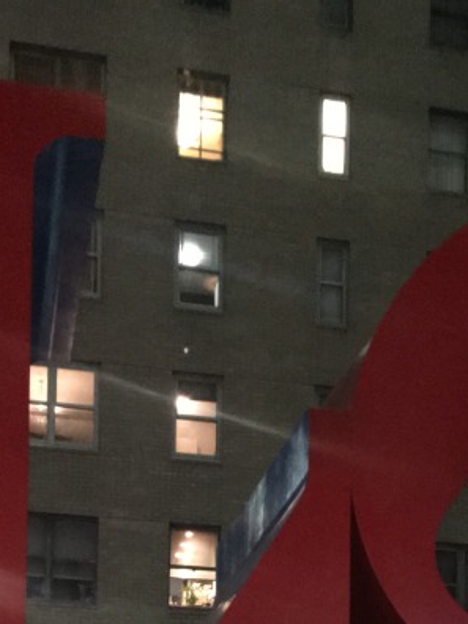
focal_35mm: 78
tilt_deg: +2.6
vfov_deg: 22.3
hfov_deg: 18.8
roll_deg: +0.2
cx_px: 323
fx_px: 1406
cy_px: 824
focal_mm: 4.15
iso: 400
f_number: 2.2
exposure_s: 1/16
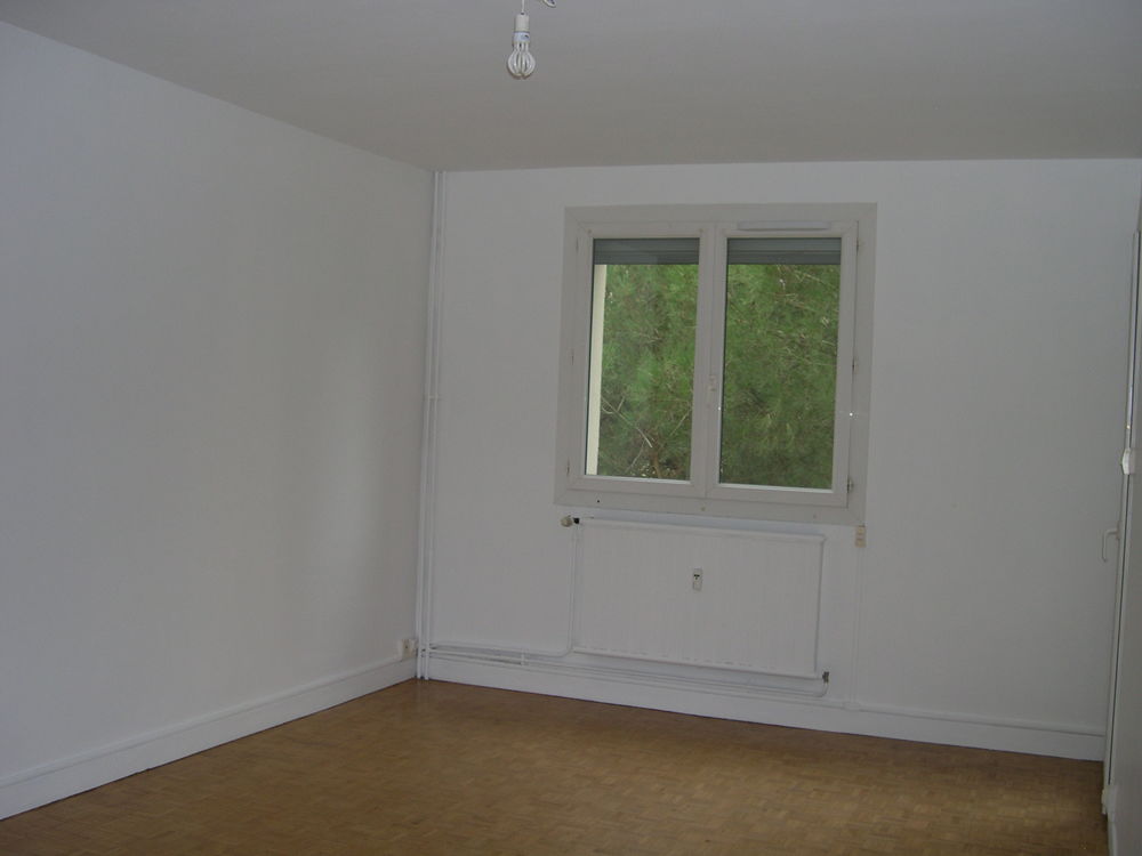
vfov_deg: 37.7
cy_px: 428
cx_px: 571
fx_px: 1254
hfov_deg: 49.0
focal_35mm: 38
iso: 100
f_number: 2.8
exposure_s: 1/60
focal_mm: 8
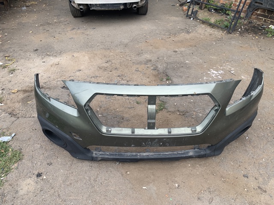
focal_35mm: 26
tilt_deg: -33.9
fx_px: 206
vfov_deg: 53.0
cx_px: 137
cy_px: 102
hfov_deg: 67.3
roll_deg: +0.7
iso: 25
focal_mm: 4.25
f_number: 1.8
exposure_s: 1/257
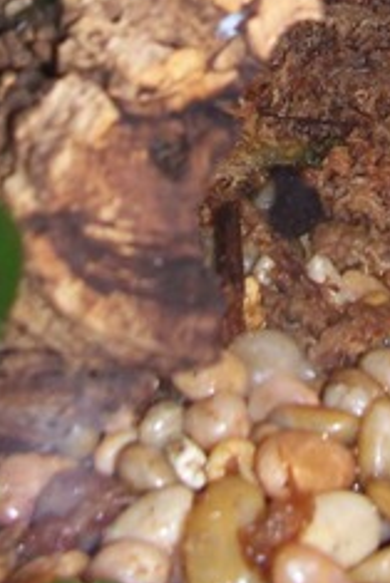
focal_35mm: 99
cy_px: -198
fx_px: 1606
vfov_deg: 18.9
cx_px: 333
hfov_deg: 13.7
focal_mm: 6
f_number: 2.8
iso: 80
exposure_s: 1/60
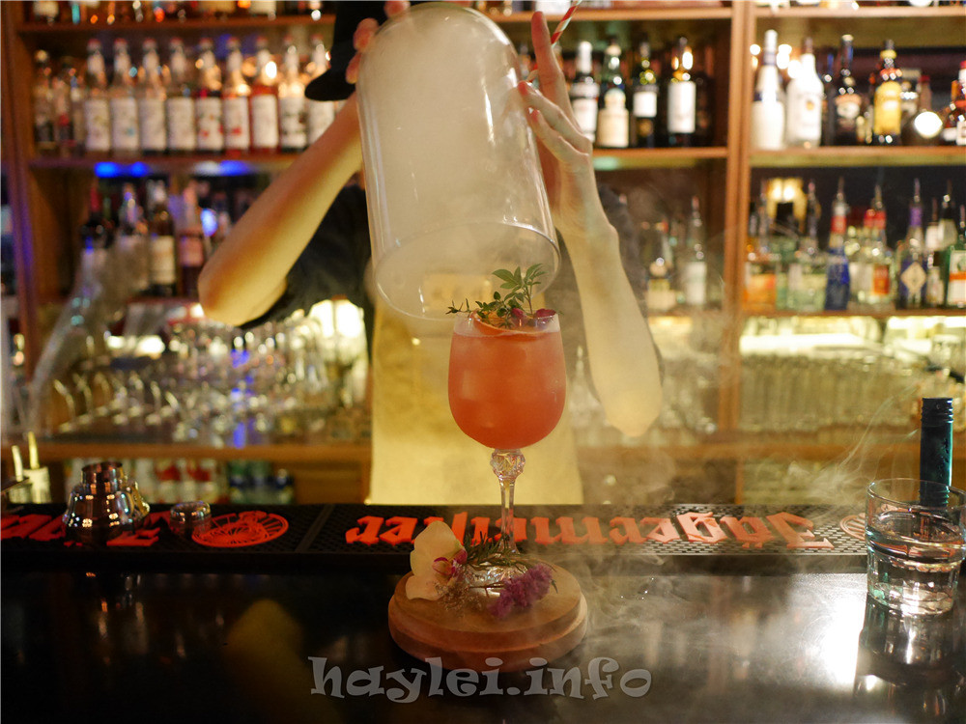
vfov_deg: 46.8
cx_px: 483
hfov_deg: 60.0
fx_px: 837
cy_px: 362
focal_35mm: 30
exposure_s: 1/30
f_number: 1.7
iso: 3200
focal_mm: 15
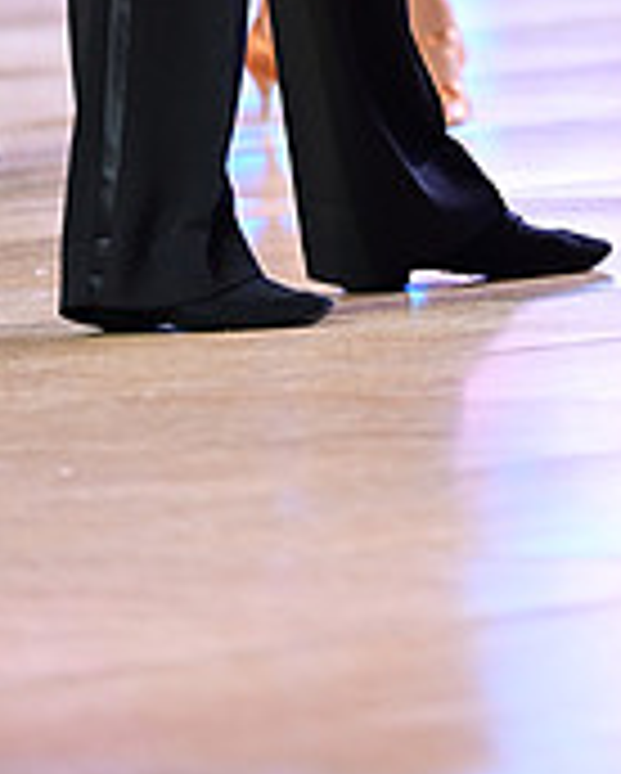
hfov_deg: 2.5
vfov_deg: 3.0
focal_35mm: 632
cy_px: -477
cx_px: 756
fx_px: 14494
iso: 1600
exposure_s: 1/250
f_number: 3.2
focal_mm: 200
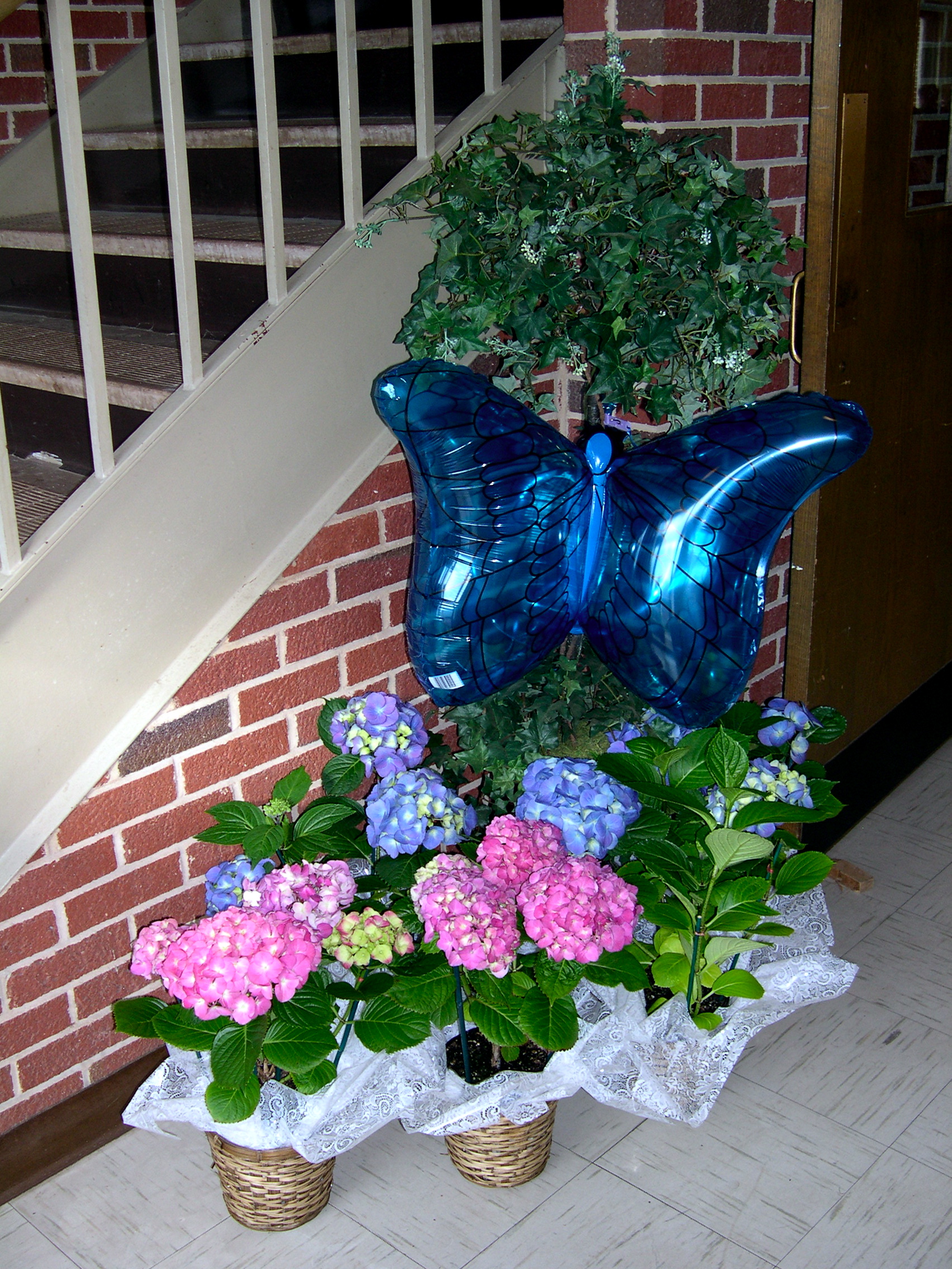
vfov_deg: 49.0
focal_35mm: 38
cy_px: 634
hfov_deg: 37.7
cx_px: 476
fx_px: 1393
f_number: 2.8
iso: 100
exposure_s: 1/60
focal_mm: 8
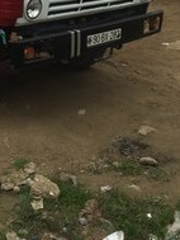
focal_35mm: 76
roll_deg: -1.0
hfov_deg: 19.0
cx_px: 9
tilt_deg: -13.4
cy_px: -38
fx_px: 526
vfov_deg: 23.7
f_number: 2.2
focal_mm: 4.15
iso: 32
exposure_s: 1/331
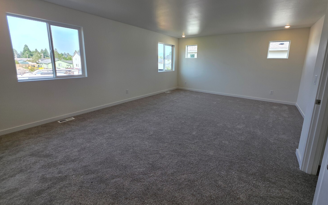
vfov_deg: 74.4
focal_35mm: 15
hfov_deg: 101.3
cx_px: 176
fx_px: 134
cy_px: 87
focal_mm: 2.2
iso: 40
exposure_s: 1/120
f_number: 1.9
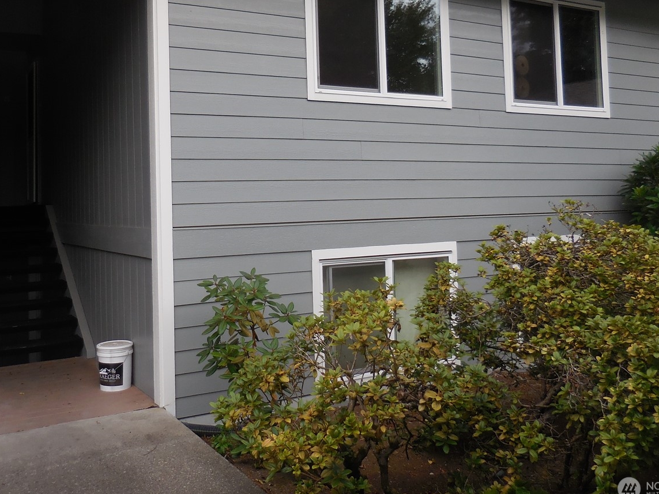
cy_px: 170
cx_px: 270
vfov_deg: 40.3
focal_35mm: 35
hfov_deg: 52.3
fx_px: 666
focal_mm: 4.5
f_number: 3.3
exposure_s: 1/80
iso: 125
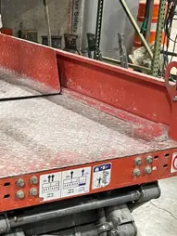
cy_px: 199
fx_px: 510
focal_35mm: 75
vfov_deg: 25.4
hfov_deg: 19.2
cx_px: 4
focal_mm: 5.1
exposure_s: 1/40
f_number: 1.6
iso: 500
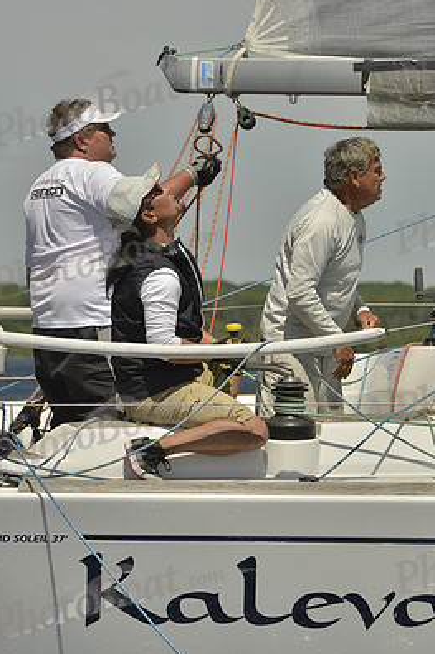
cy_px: 321
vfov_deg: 7.0
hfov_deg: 4.7
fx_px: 5333
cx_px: 310
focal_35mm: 294
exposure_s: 1/1600
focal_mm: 200
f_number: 11
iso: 280
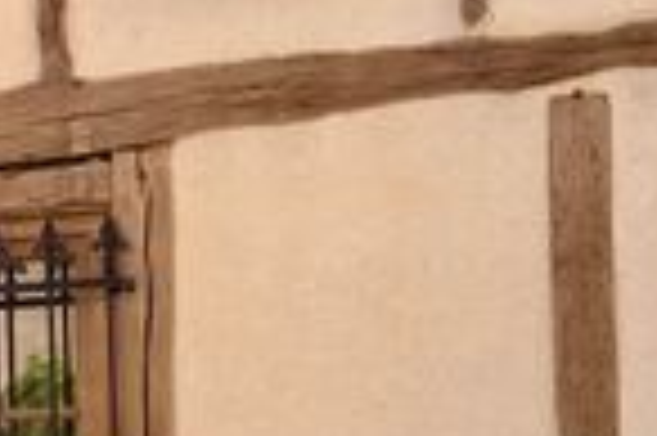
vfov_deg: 10.9
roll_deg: -0.2
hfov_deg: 14.4
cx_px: -567
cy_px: 503
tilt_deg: +4.5
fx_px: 2260
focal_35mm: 124
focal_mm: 4.15
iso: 25
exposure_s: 1/270
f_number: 2.2
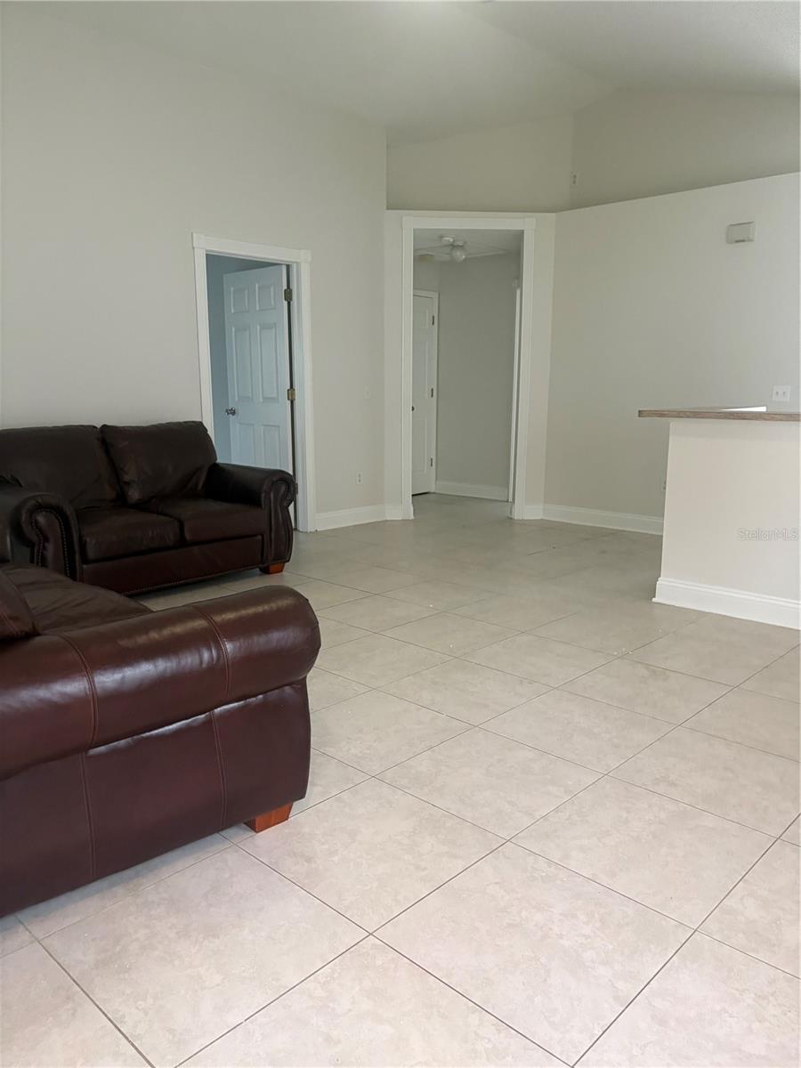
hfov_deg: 53.1
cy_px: 534
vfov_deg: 67.3
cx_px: 400
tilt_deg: -10.8
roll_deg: -0.1
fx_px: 802
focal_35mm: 26
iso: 250
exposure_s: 1/60
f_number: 1.6
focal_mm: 5.96
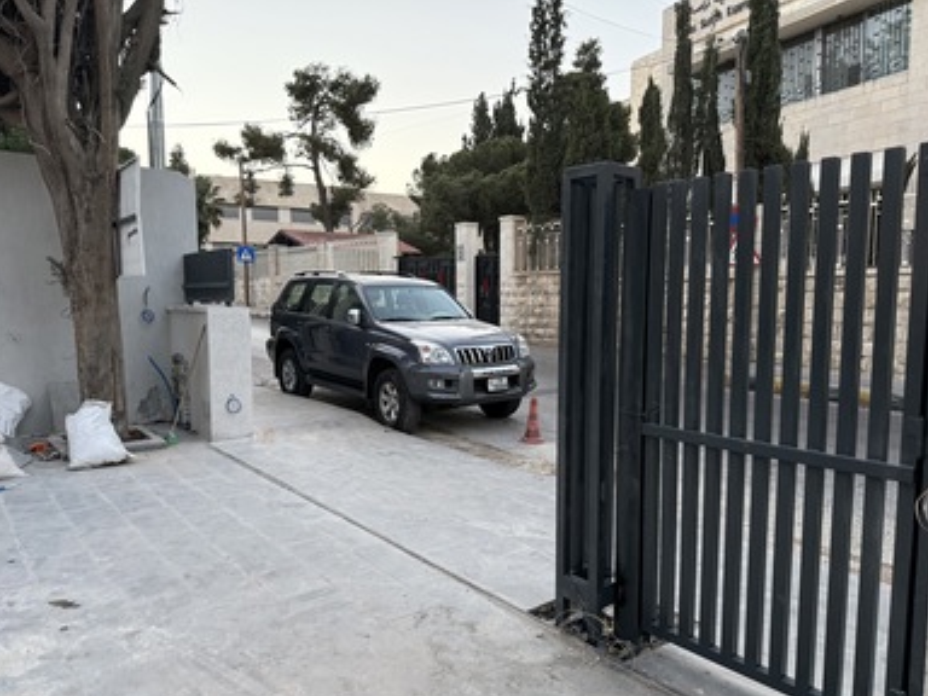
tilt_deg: -6.2
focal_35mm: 25
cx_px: 469
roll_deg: +0.9
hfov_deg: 69.4
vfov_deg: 54.9
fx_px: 670
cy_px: 358
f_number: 1.78
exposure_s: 1/100
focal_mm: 6.76
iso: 320
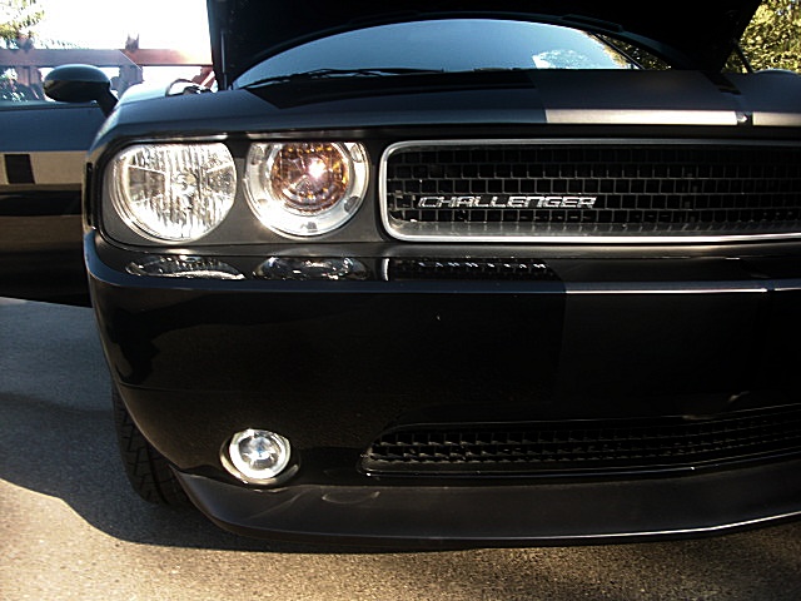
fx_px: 833
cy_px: 300
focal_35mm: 36
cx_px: 400
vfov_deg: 39.7
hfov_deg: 51.4
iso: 50
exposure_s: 1/80
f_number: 2.8
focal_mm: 6.3
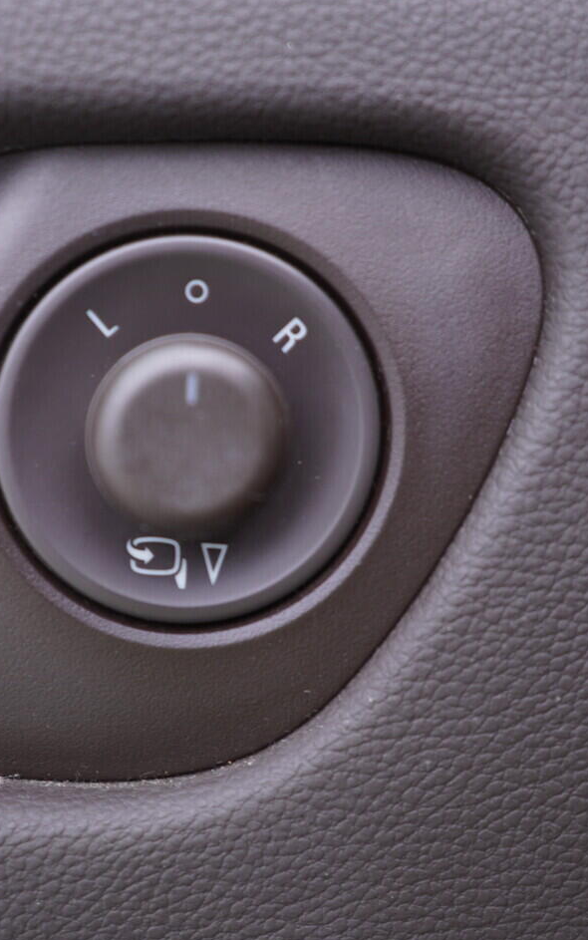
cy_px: 475
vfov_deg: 36.3
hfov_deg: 23.0
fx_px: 1435
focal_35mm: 56
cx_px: 179
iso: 200
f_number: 2.8
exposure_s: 1/40
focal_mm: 24
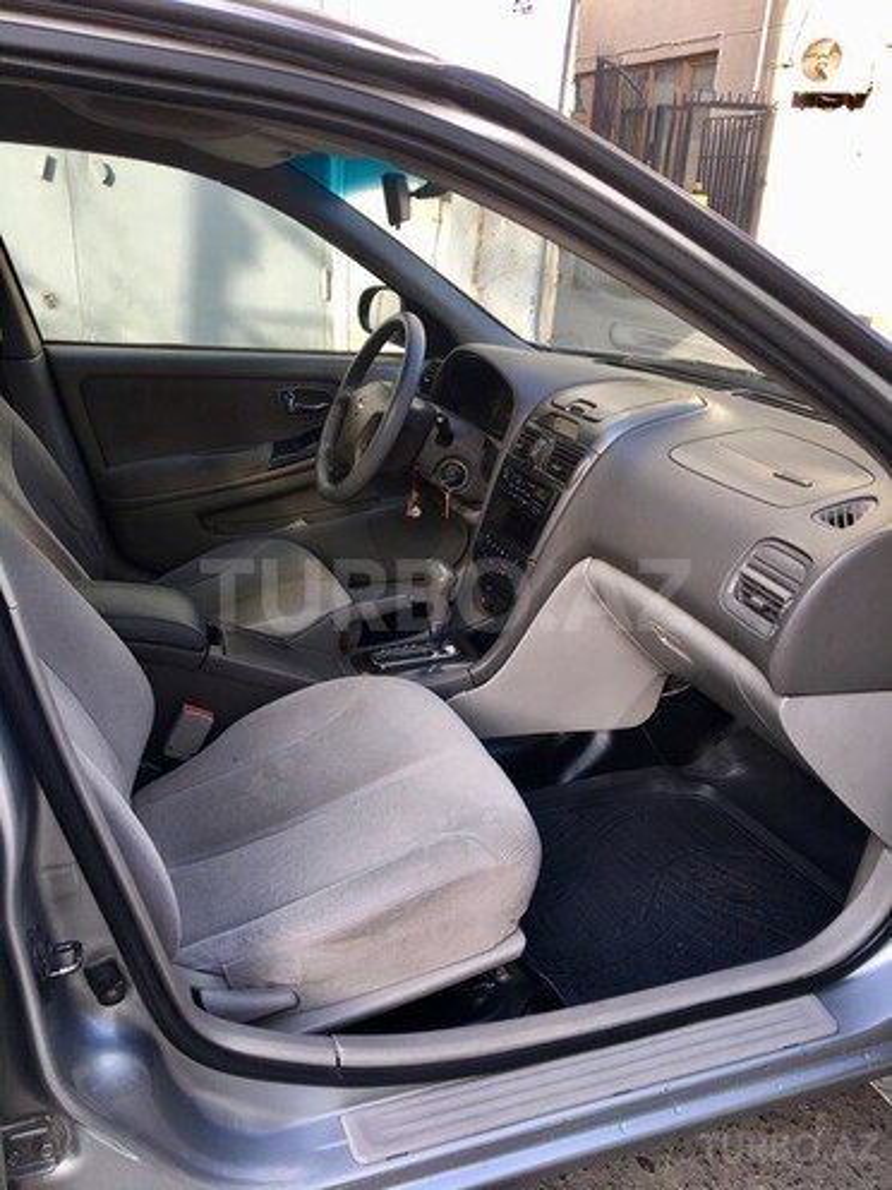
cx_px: 446
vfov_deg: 61.7
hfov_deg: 48.2
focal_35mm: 29
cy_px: 595
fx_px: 996
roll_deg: -2.0
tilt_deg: -22.2
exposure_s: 1/116
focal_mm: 4.15
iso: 25
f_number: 2.2
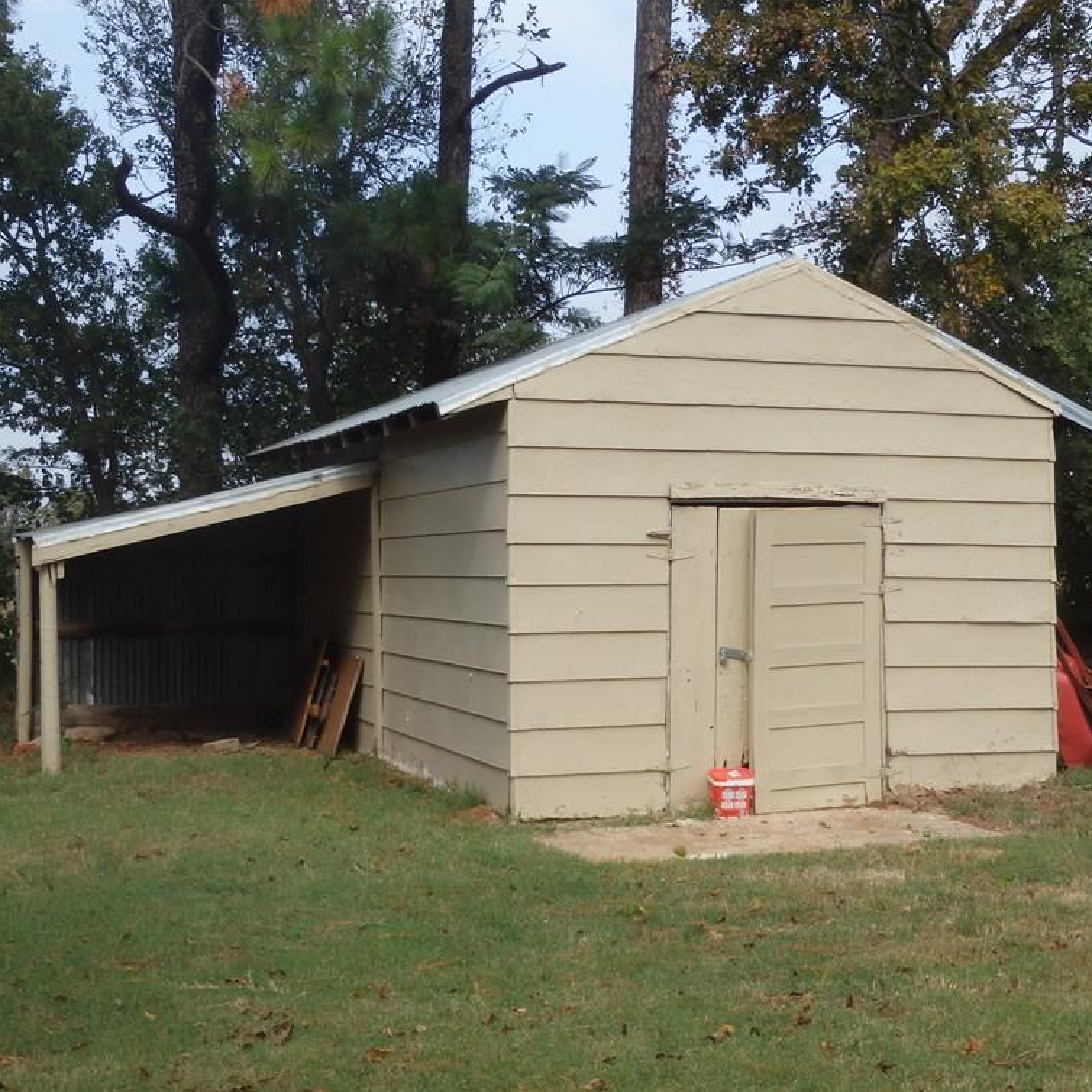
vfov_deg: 35.4
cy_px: 549
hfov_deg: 35.4
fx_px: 1713
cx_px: 553
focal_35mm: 48
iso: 125
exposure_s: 1/500
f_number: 4.7
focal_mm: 7.3
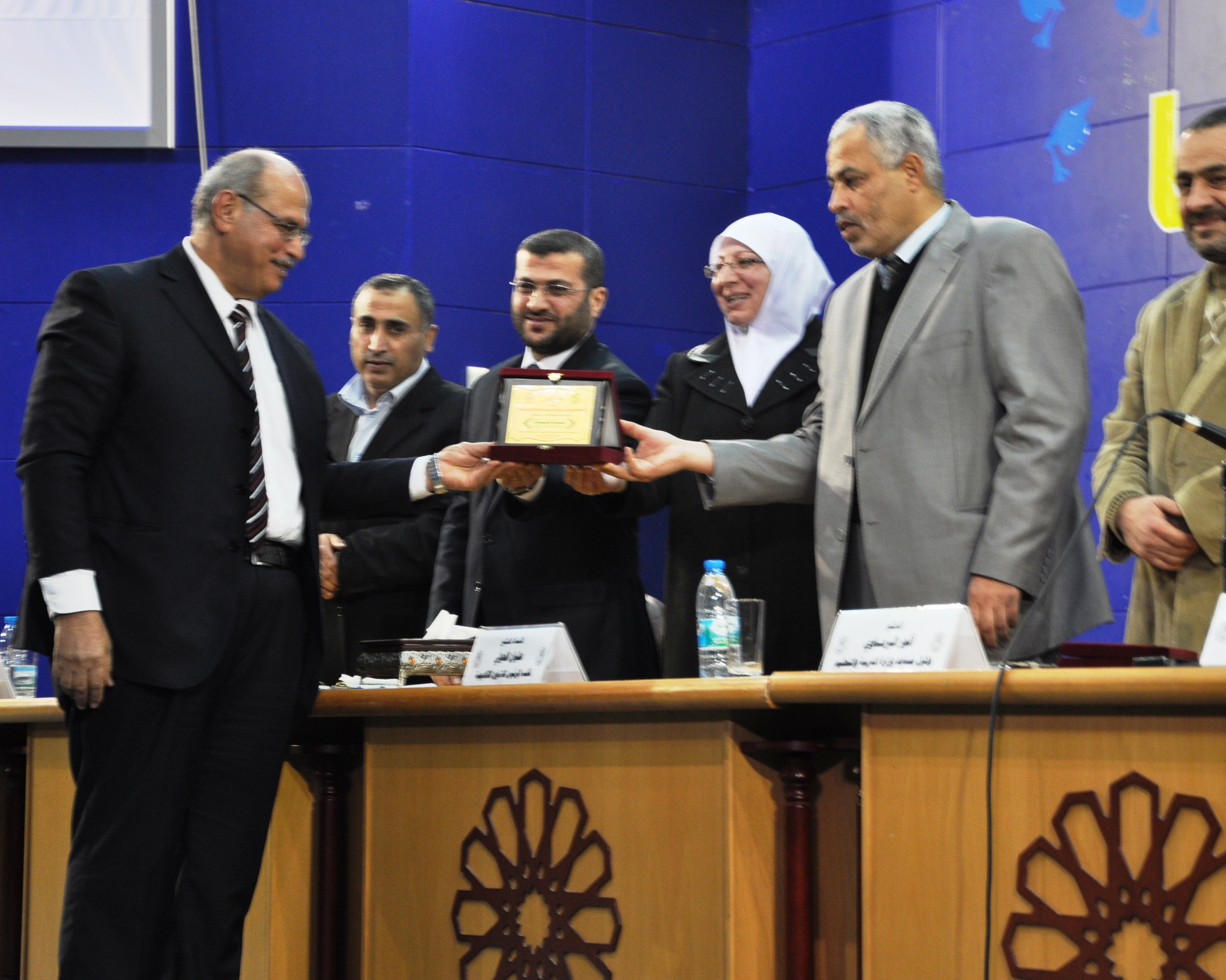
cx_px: 648
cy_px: 493
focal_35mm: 106
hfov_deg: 18.1
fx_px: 3846
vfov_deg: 14.5
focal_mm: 62
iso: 560
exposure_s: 1/30
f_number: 5.3
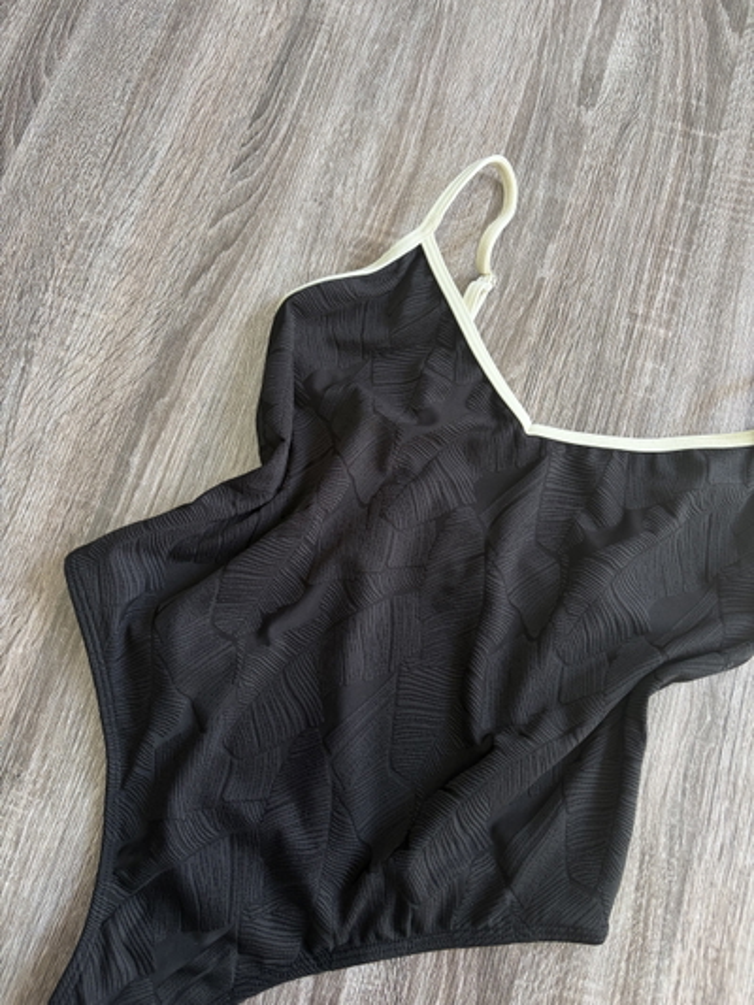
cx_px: 377
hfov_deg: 53.1
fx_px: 755
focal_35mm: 26
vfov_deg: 67.3
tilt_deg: -76.7
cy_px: 502
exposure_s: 1/122
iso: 125
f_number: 1.6
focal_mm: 5.96
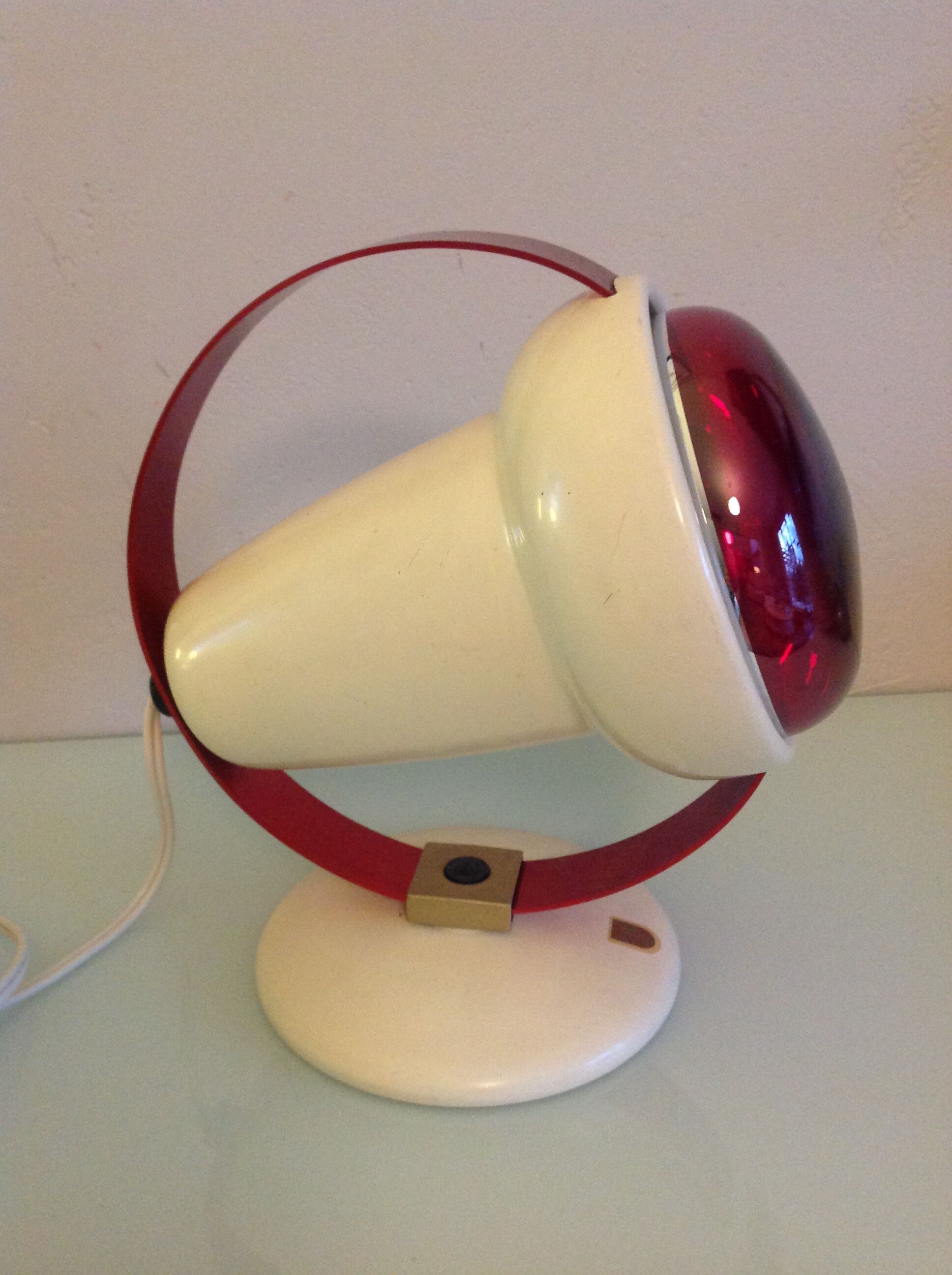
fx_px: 1287
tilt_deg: -22.2
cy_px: 638
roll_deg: +1.8
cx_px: 476
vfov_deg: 52.7
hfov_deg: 40.6
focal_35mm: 35
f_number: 2.4
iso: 320
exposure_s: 1/17
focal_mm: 4.28
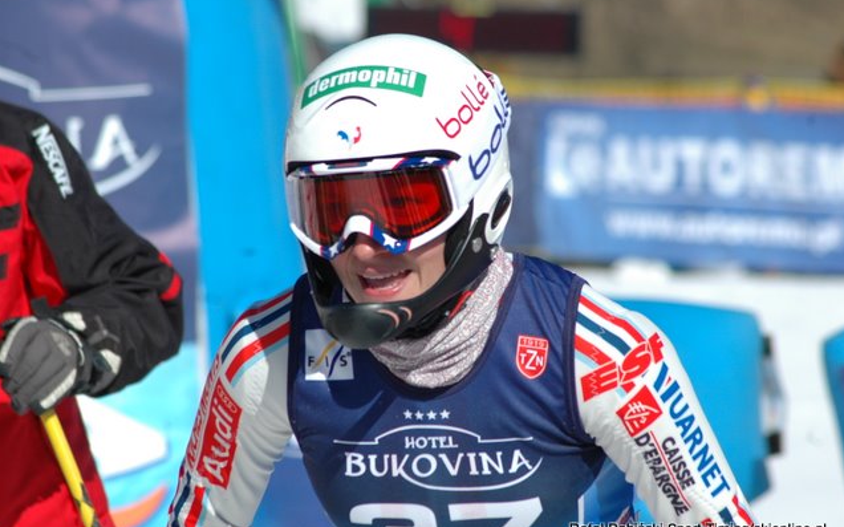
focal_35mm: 292
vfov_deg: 4.5
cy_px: 273
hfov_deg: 7.2
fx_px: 6714
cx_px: 423
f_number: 8
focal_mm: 190
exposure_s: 1/1000
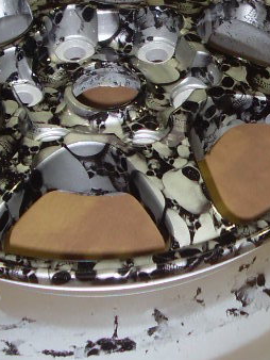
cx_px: 257
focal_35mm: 106
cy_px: -77
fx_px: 1101
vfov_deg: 17.6
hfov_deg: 13.8
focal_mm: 6.3
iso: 100
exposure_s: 1/45
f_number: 2.8
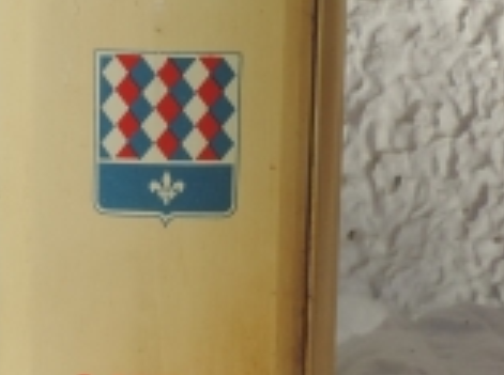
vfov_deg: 15.9
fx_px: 1336
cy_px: 83
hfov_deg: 21.2
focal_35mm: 92
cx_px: 151
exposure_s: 1/1250
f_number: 4.2
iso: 80
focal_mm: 4.3
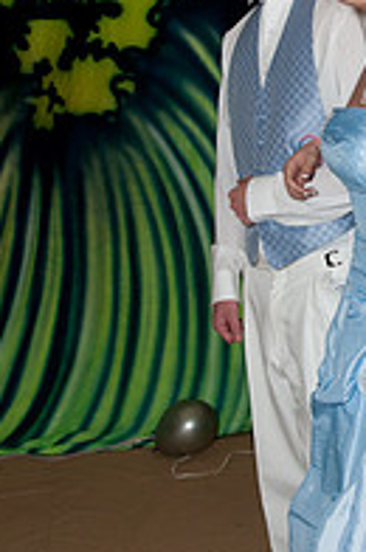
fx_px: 949
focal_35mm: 62
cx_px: 359
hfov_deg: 21.1
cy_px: 144
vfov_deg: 31.9
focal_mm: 18
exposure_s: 1/180
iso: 400
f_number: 8
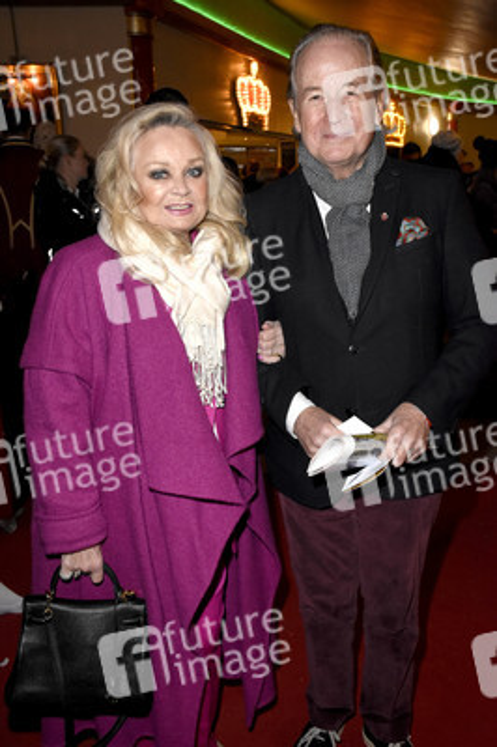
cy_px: 374
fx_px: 747
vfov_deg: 53.2
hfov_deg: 36.8
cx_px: 248
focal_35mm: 36
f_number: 6.3
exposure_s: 1/125
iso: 2500
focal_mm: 24
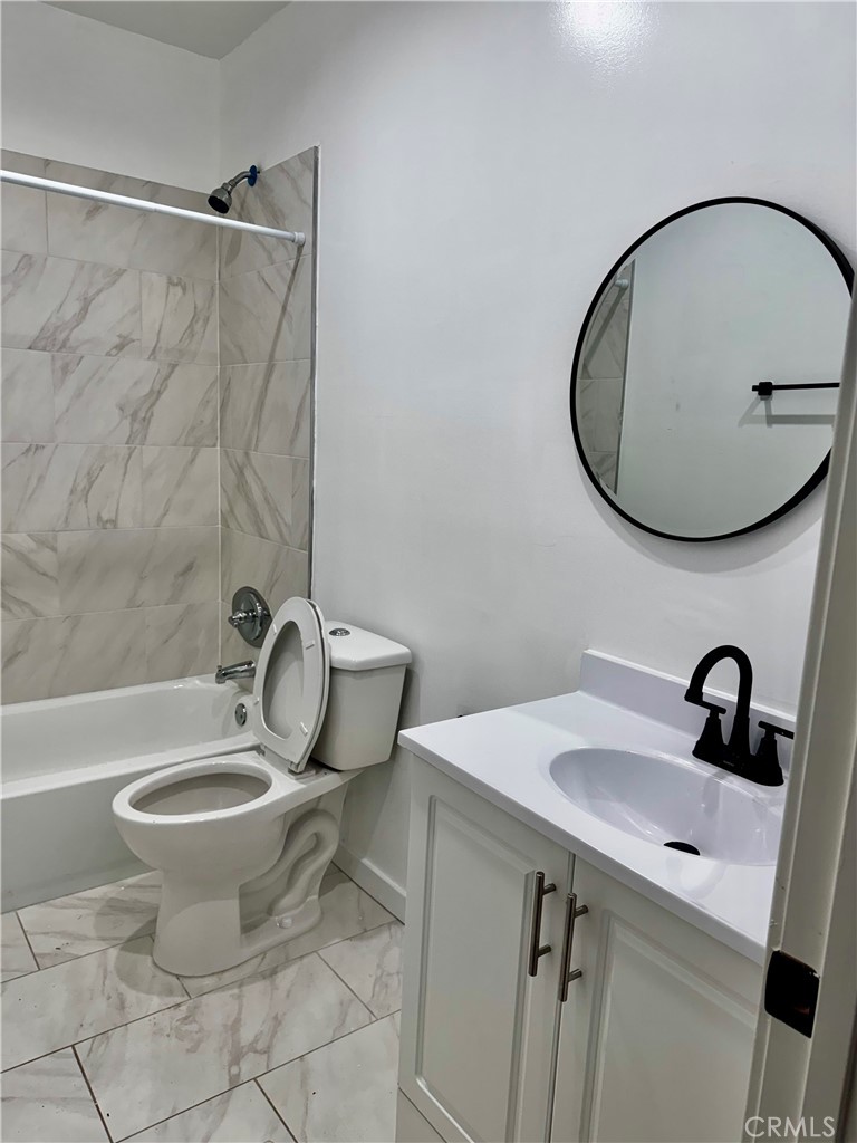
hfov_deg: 56.8
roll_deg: -2.4
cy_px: 572
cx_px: 428
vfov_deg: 71.6
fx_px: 792
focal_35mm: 24
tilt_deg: -11.0
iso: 80
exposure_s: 1/120
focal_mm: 6.76
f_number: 1.78
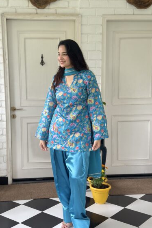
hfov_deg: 26.4
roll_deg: +0.7
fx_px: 323
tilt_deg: -7.5
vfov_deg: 38.9
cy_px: 115
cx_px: 65
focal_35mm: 51
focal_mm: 6.86
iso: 100
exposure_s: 1/121
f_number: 1.78
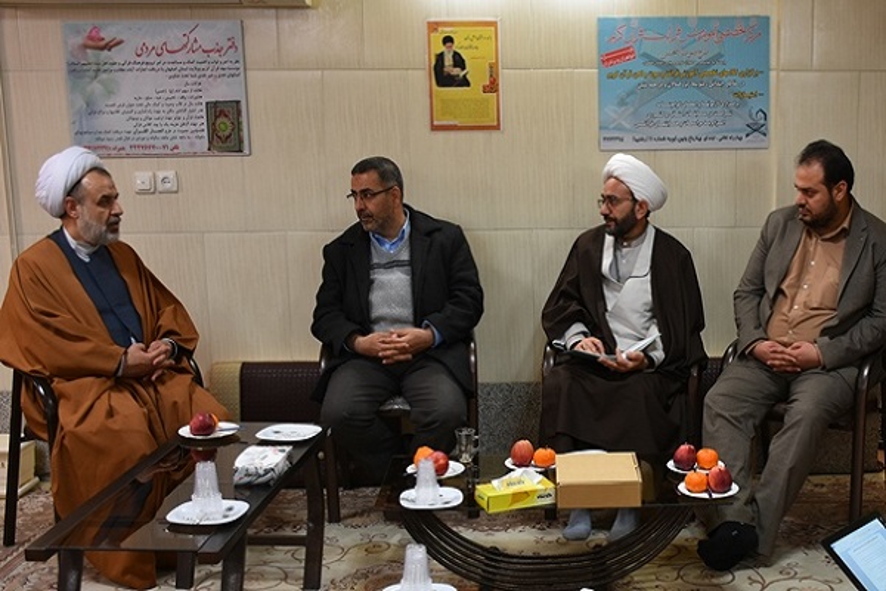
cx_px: 443
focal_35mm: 36
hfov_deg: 53.1
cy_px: 296
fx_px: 886
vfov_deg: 36.9
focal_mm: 24
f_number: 3.8
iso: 400
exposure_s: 1/50
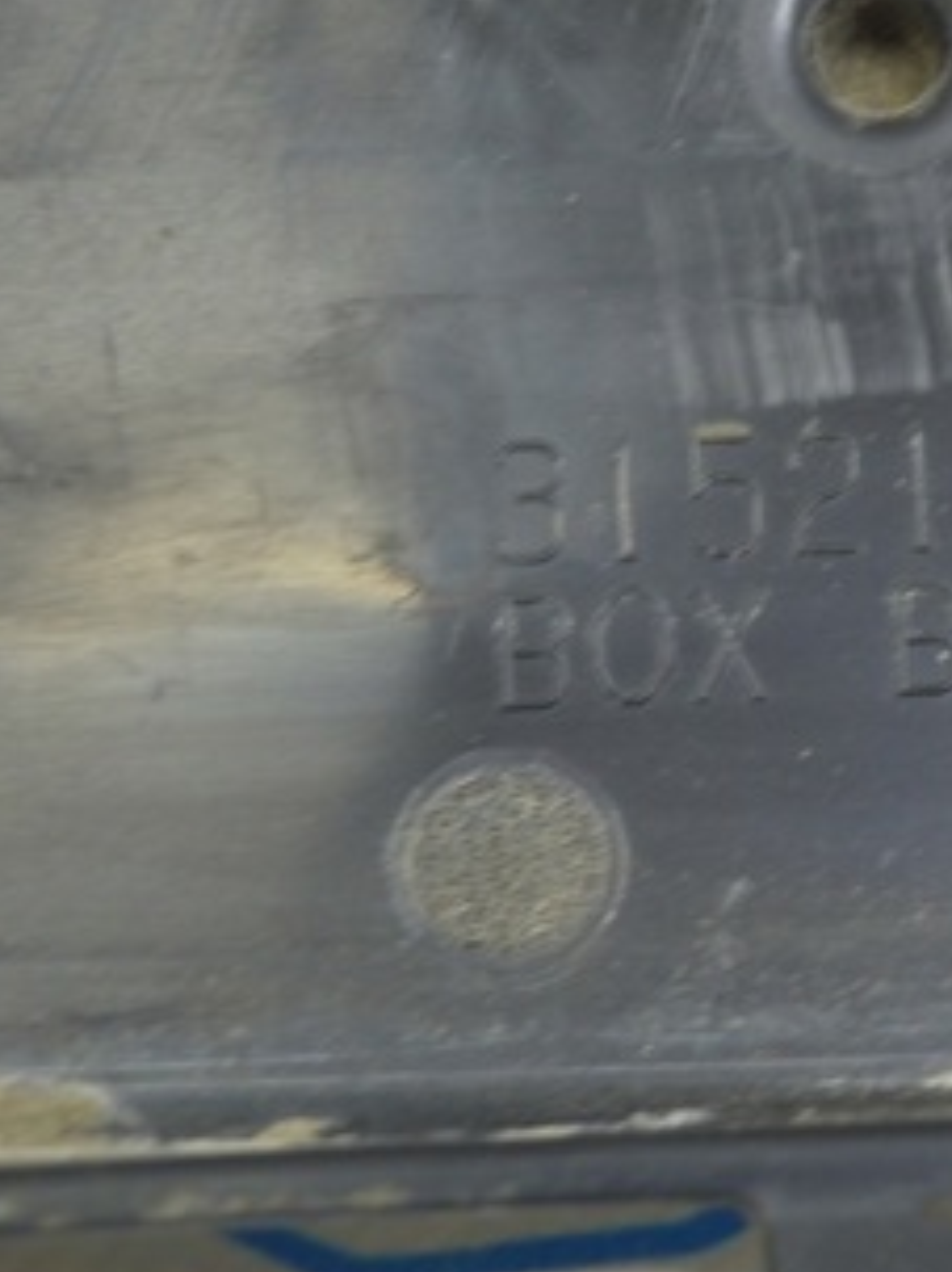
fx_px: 4697
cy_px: 514
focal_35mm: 128
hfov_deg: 11.4
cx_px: 1057
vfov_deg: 15.4
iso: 400
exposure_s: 1/15
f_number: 5.6
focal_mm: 42
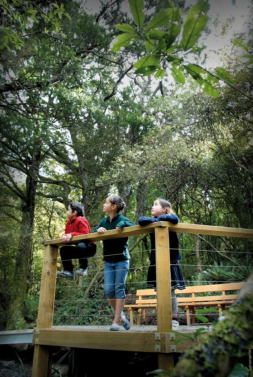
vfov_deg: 67.3
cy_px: 188
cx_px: 126
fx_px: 284
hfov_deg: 48.1
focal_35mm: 27
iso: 400
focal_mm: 18
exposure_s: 1/60
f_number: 4.5
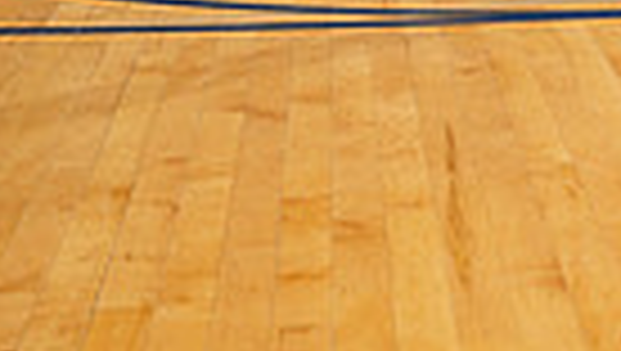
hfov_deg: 15.7
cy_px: -603
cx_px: 662
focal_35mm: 133
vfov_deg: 8.1
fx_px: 2193
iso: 250
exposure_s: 1/250
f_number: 4
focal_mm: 39
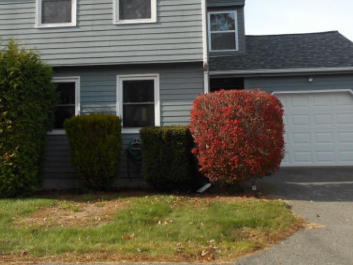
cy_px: 75
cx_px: 154
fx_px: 408
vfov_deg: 35.4
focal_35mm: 40
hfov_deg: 46.7
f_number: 3.2
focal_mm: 4.6
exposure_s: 1/500
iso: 80
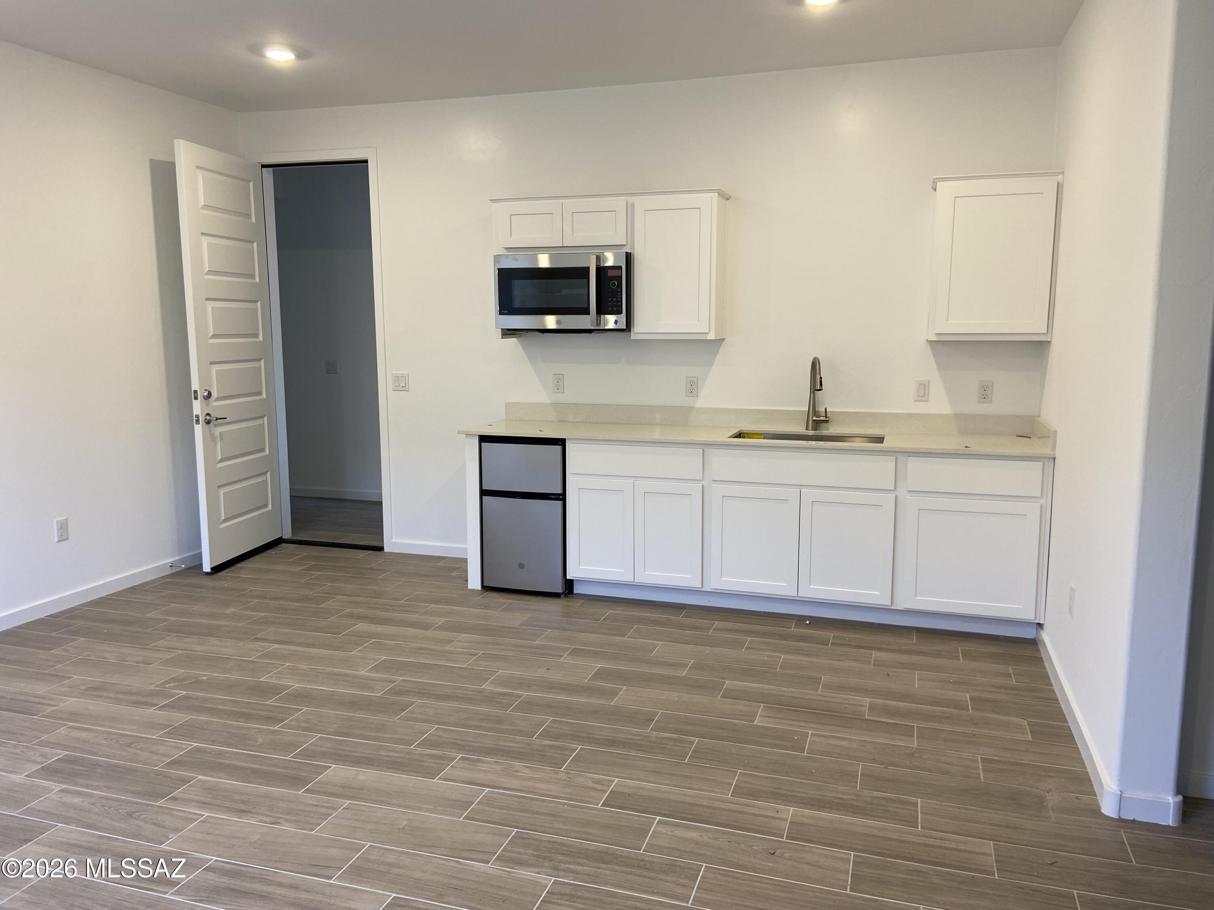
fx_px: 912
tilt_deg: -8.9
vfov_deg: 53.1
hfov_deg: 67.3
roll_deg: +0.7
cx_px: 607
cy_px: 455
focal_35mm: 26
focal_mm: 4.25
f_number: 1.8
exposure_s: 1/60
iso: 64
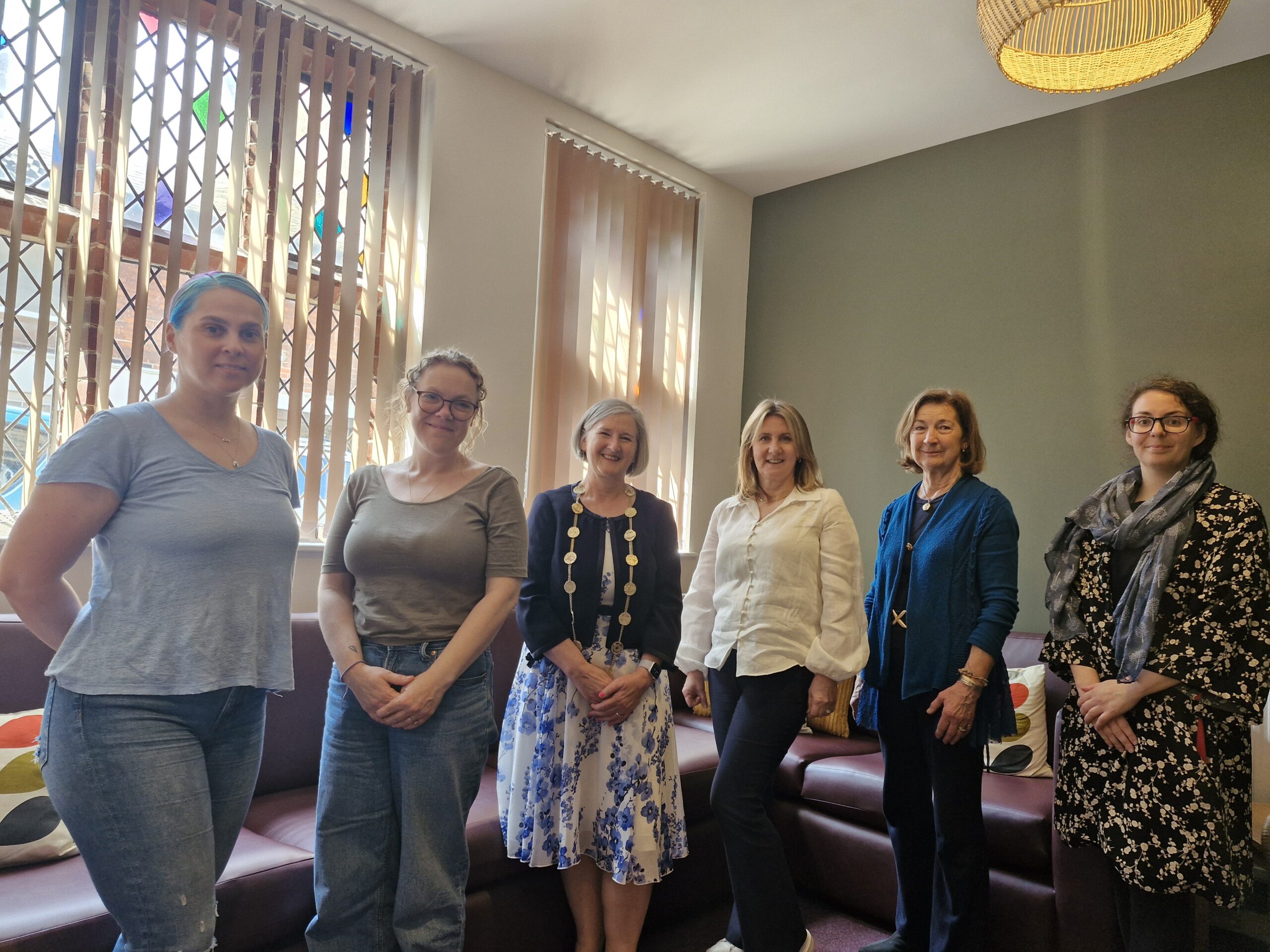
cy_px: 476
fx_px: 844
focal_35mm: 23
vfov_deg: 58.9
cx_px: 635
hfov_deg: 73.9
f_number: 1.8
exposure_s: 1/100
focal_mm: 5.54
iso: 160
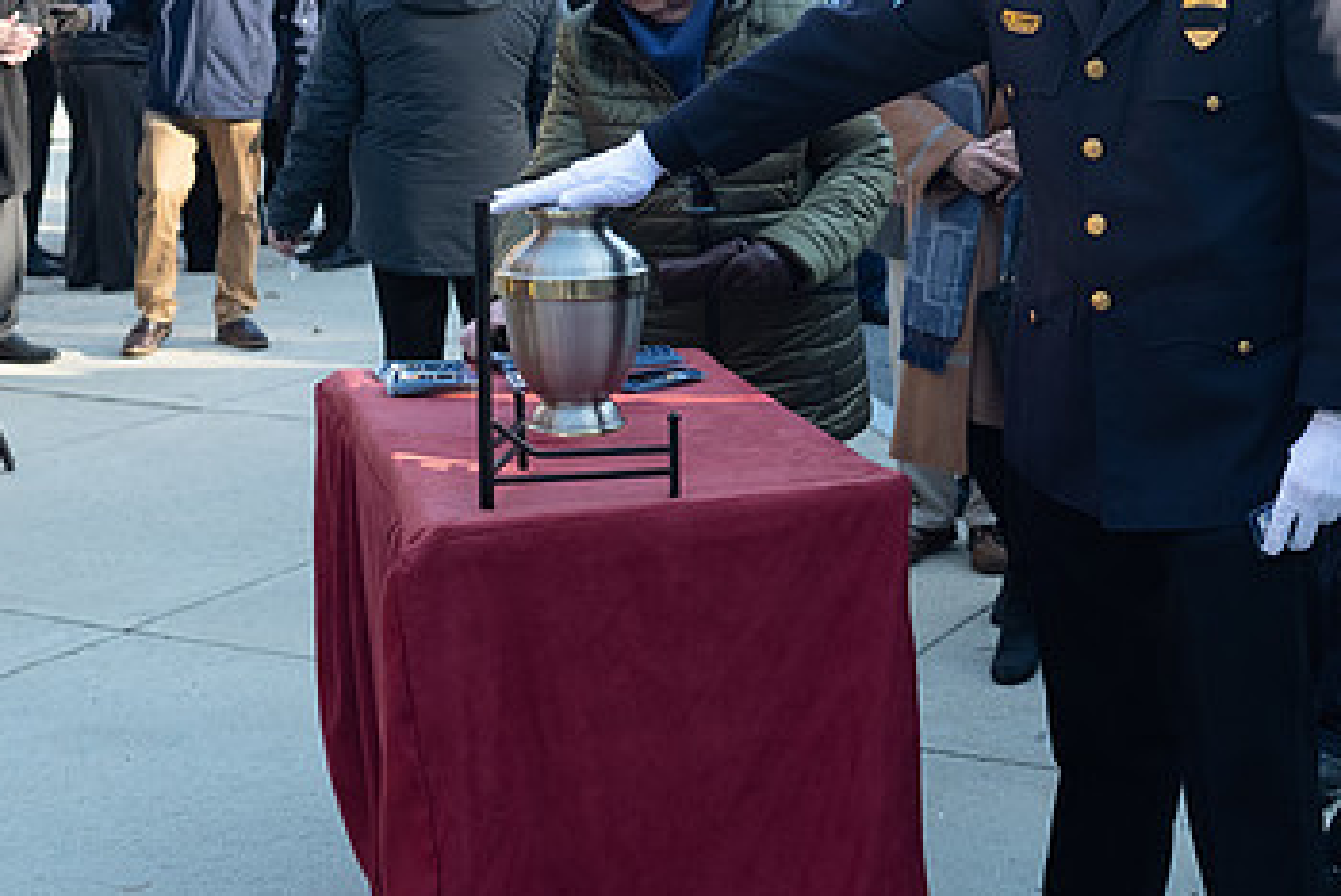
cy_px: 220
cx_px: 1103
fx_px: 2162
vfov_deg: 23.2
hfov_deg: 33.3
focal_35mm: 58
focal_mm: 23
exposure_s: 1/640
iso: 800
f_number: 3.2
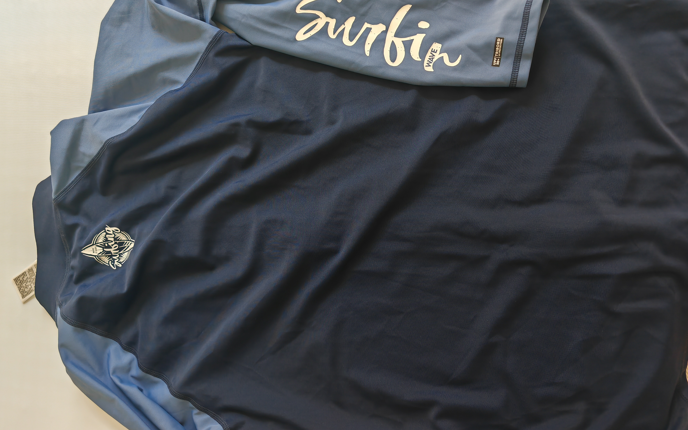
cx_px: 342
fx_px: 544
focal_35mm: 29
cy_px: 203
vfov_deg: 43.1
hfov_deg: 64.6
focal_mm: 7.62
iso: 50
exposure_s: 1/150
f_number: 1.6
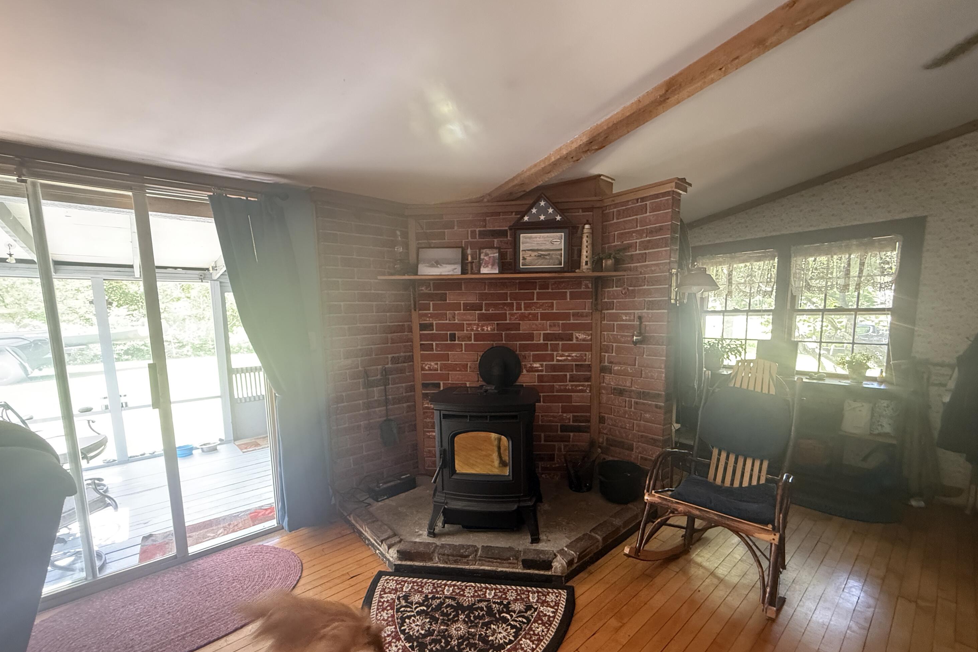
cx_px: 492
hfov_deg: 100.4
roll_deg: +0.5
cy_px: 361
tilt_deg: -6.8
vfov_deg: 77.1
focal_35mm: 15
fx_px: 407
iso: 640
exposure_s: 1/60
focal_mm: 2.22
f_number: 2.2
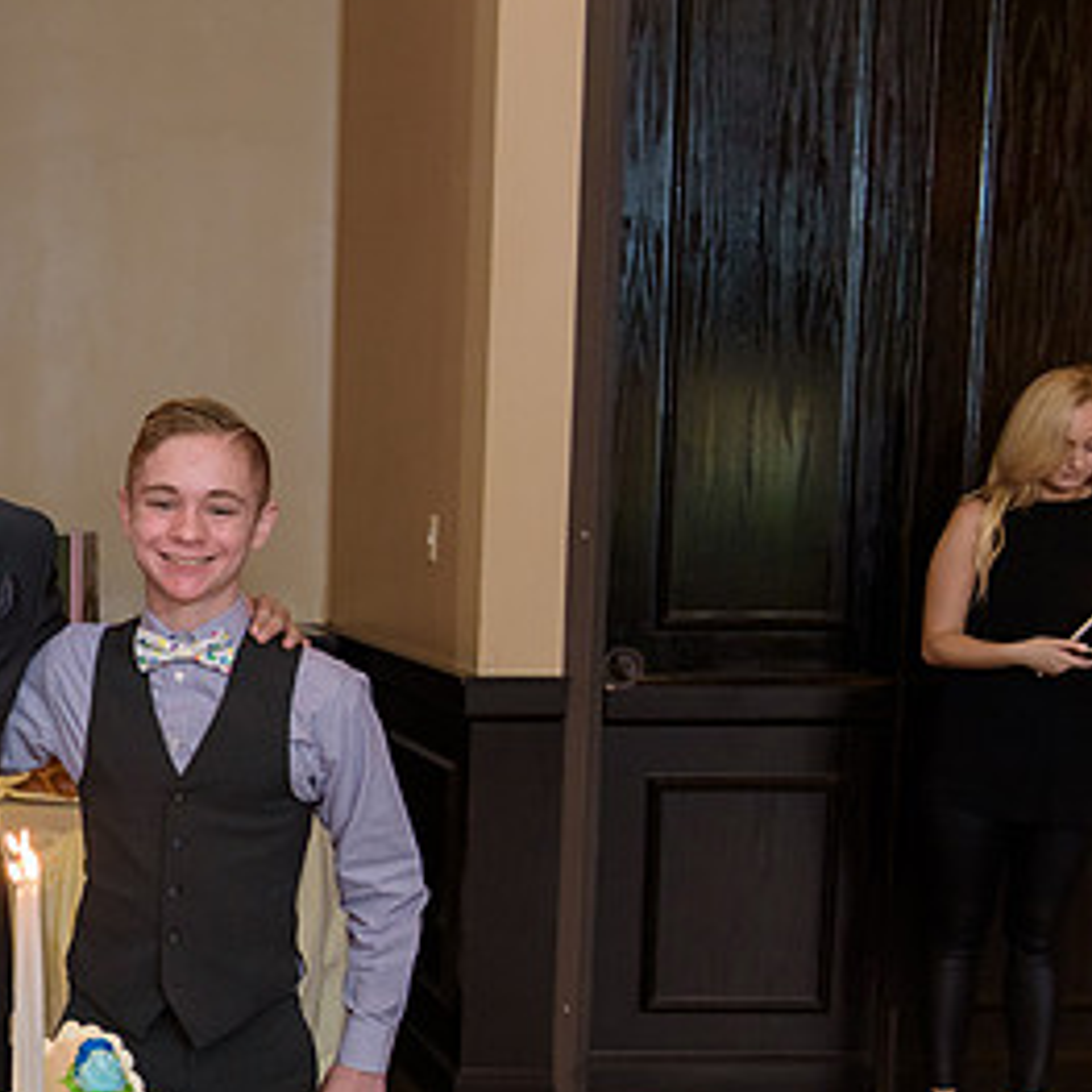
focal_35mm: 60
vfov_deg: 28.3
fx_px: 2141
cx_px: -95
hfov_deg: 26.5
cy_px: 791
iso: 1600
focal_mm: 32
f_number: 3.2
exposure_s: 1/160
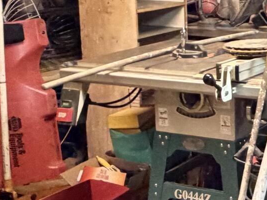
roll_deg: +1.4
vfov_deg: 18.3
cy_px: 18
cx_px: 350
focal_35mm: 79
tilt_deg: -6.1
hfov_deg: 22.1
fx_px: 609
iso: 1000
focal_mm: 2.22
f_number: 2.2
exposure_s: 1/40
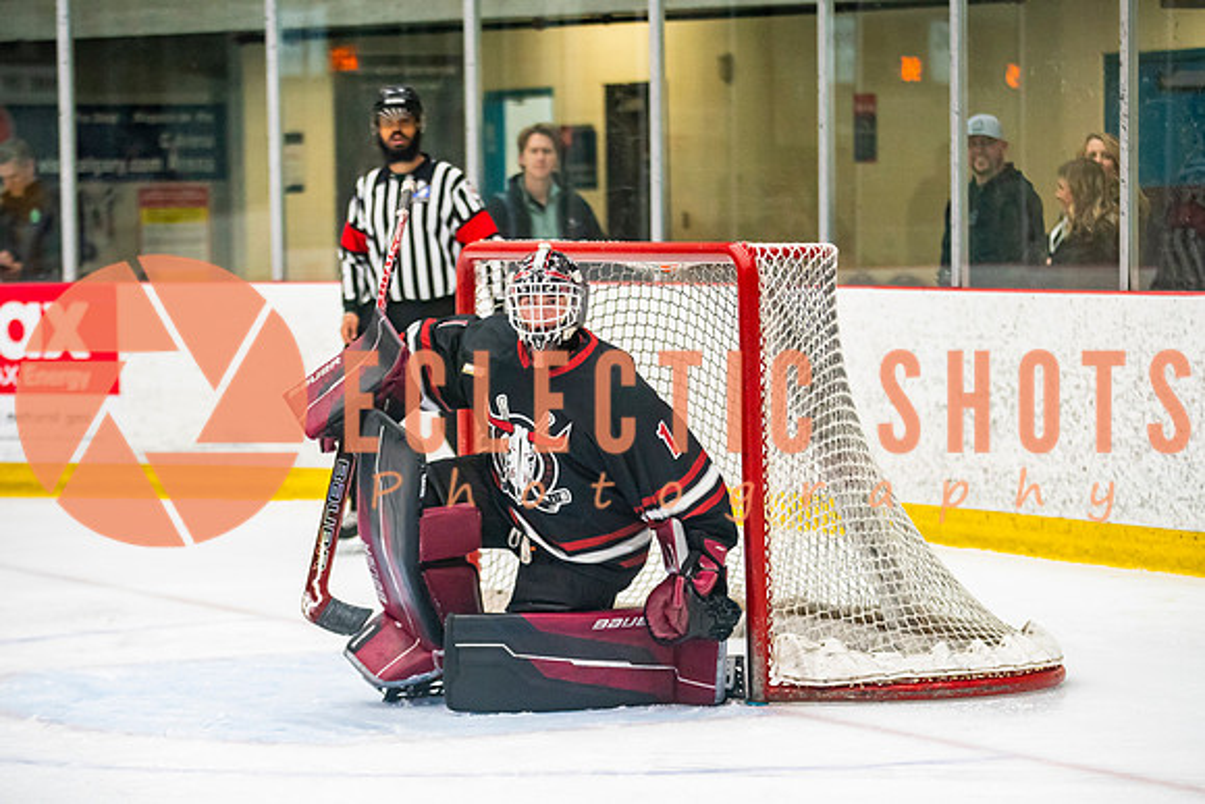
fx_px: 4916
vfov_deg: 9.3
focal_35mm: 147
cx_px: 621
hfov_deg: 14.0
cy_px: 487
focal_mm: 120
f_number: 2.8
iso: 5000
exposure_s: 1/640
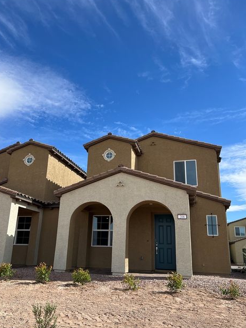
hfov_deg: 49.7
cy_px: 171
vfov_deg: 63.4
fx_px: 265
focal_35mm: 28
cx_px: 117
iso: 50
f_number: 1.5
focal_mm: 5.7
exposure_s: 1/3257
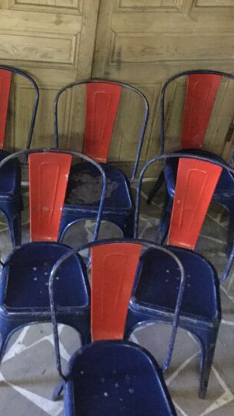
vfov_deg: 41.8
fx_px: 540
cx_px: 85
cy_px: 154
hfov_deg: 24.4
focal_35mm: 49
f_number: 2.4
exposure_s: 1/17
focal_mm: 3.3
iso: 800
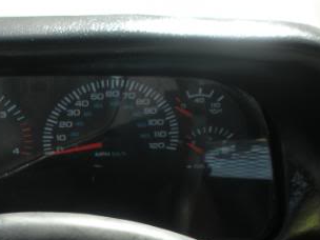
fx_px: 850
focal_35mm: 92
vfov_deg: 16.0
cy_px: 173
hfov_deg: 21.1
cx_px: 71
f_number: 3.5
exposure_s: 1/143
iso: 64
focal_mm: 6.3
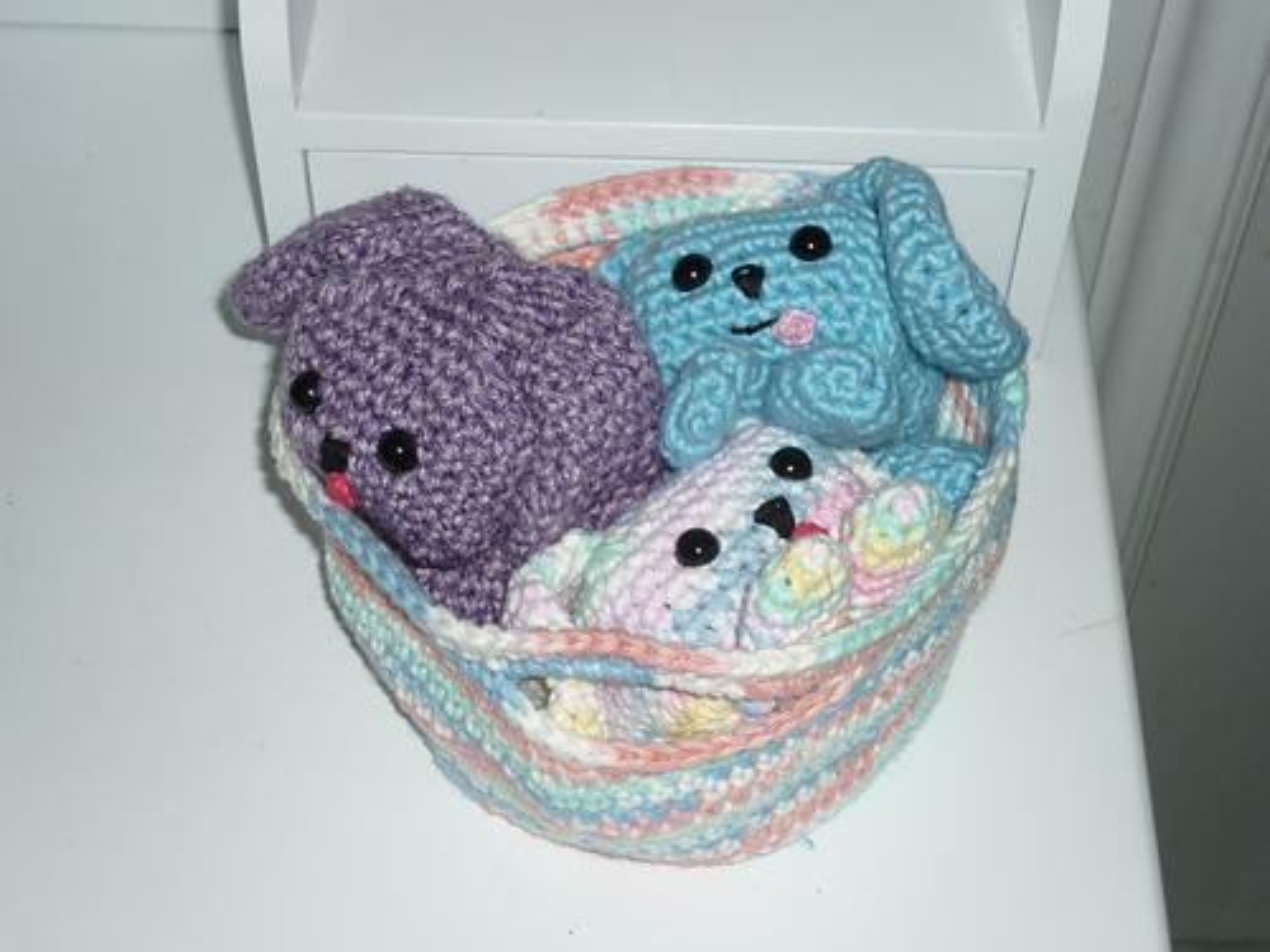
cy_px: 476
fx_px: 2348
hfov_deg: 30.3
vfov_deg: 22.9
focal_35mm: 64
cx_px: 635
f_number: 3.8
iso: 100
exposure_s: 1/125
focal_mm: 10.6
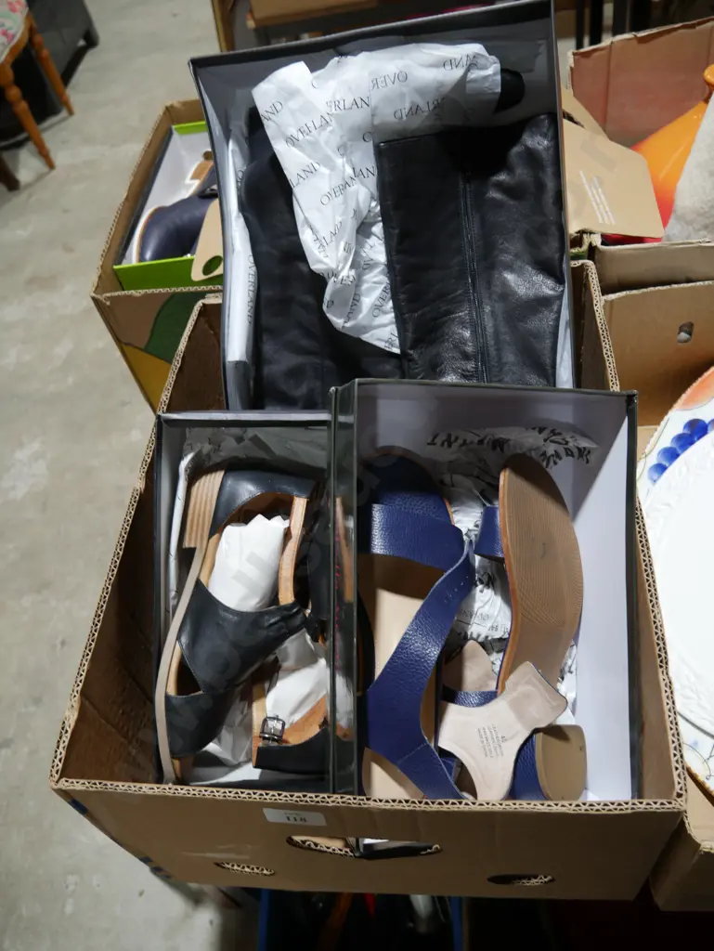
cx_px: 357
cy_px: 476
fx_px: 769
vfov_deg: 63.4
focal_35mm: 28
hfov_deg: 49.8
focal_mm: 14
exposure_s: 1/60
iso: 200
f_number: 3.5
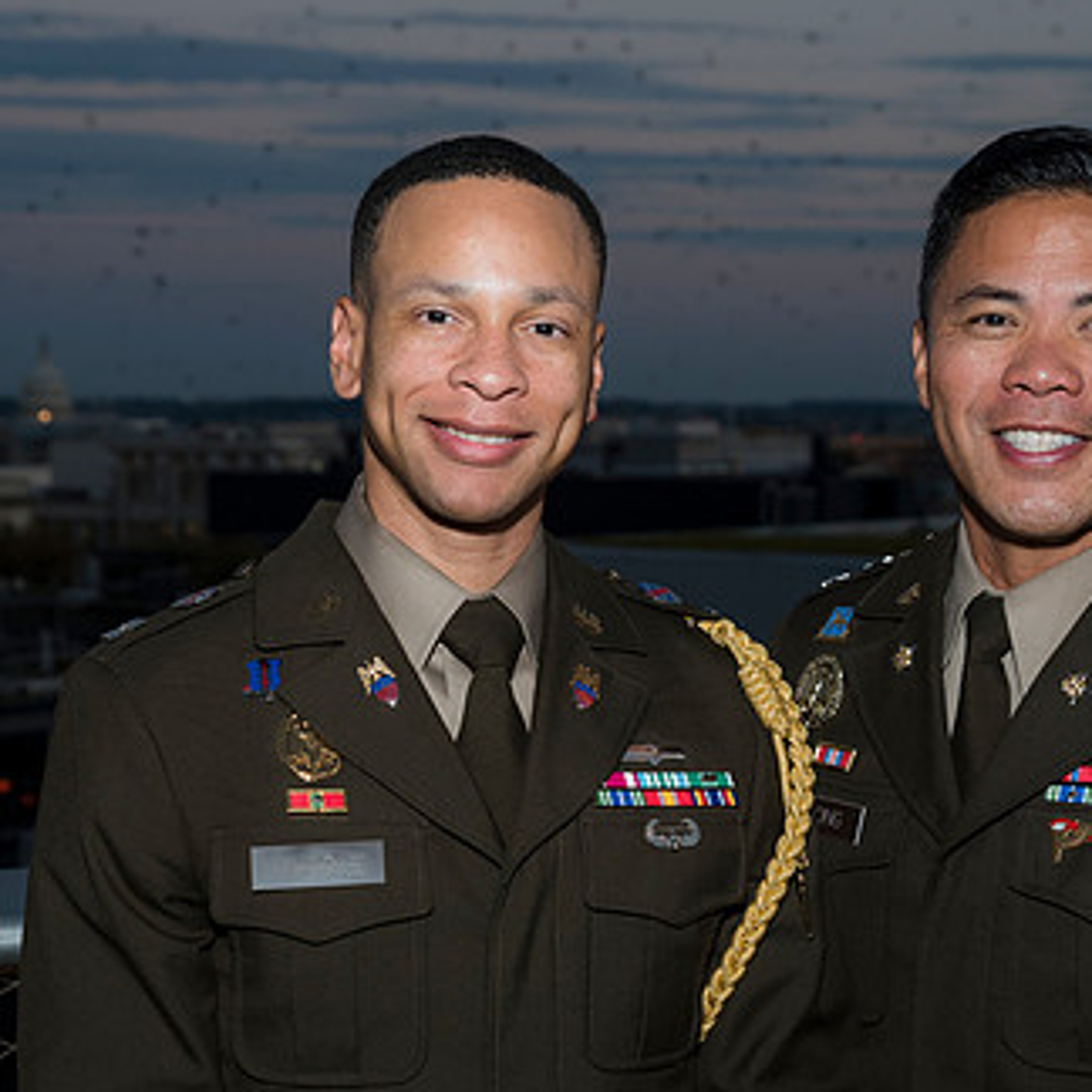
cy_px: 588
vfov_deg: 22.8
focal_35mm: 76
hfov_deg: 22.8
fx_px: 2712
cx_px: 546
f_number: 5.6
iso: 800
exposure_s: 1/125
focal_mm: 50
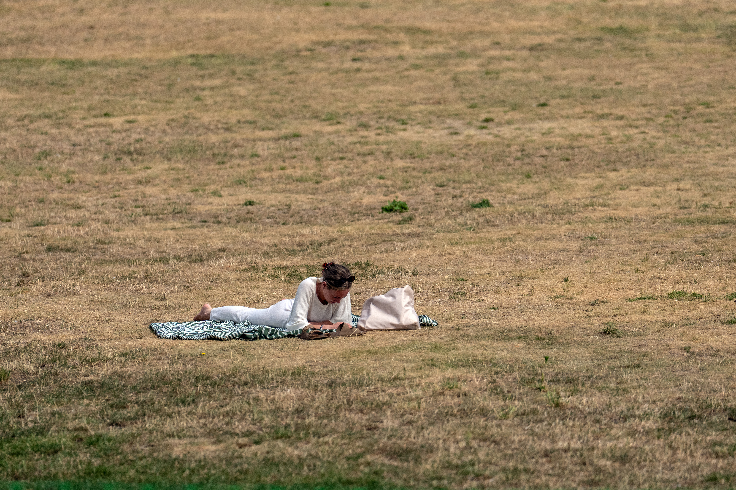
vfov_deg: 4.6
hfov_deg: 6.9
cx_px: 368
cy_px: 245
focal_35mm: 300
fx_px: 6133
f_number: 2.8
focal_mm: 200
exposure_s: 1/10000
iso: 400
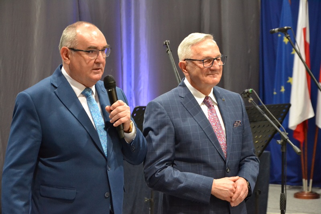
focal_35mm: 112
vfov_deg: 12.2
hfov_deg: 18.2
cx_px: 160
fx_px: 1003
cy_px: 107
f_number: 5.3
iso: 3200
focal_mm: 75
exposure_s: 1/30
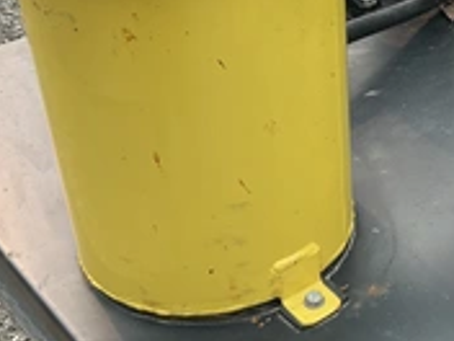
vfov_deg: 22.1
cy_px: 90
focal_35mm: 66
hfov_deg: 28.5
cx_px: 387
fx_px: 866
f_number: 1.8
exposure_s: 1/270
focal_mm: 3
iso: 25
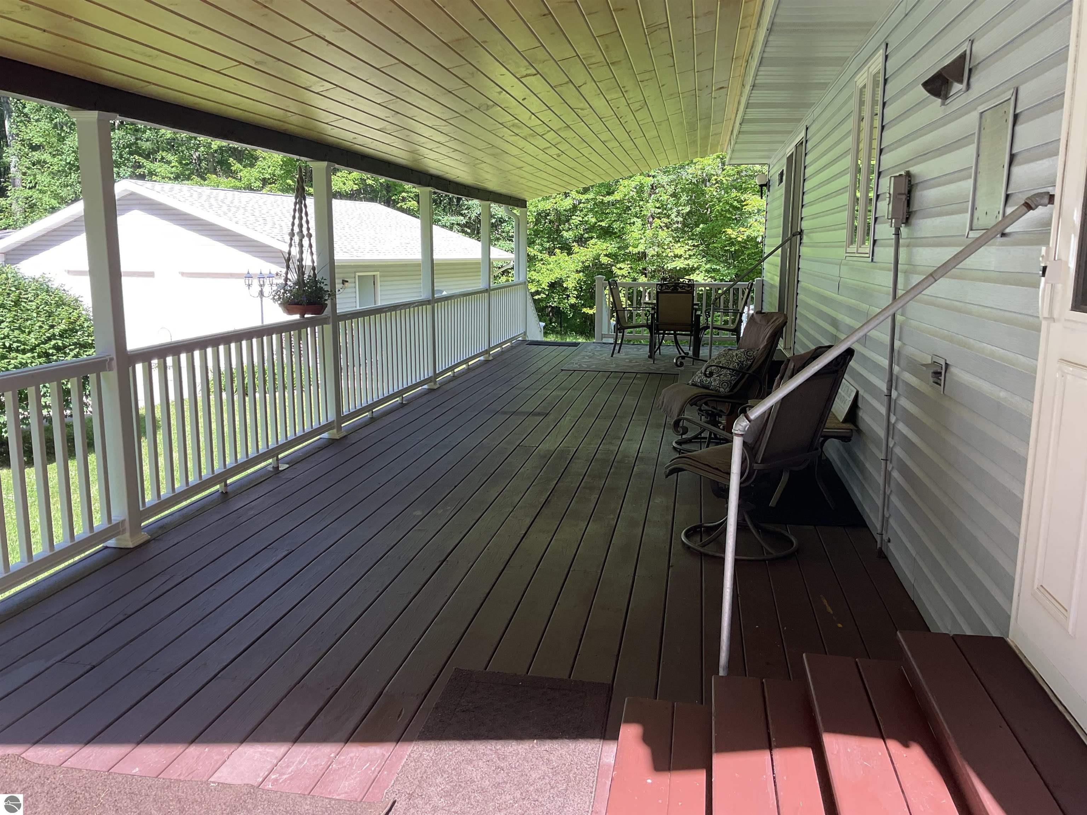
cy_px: 408
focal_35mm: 29
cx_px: 544
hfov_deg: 61.7
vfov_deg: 48.2
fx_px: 911
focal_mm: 3
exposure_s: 1/128
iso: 16
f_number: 1.8
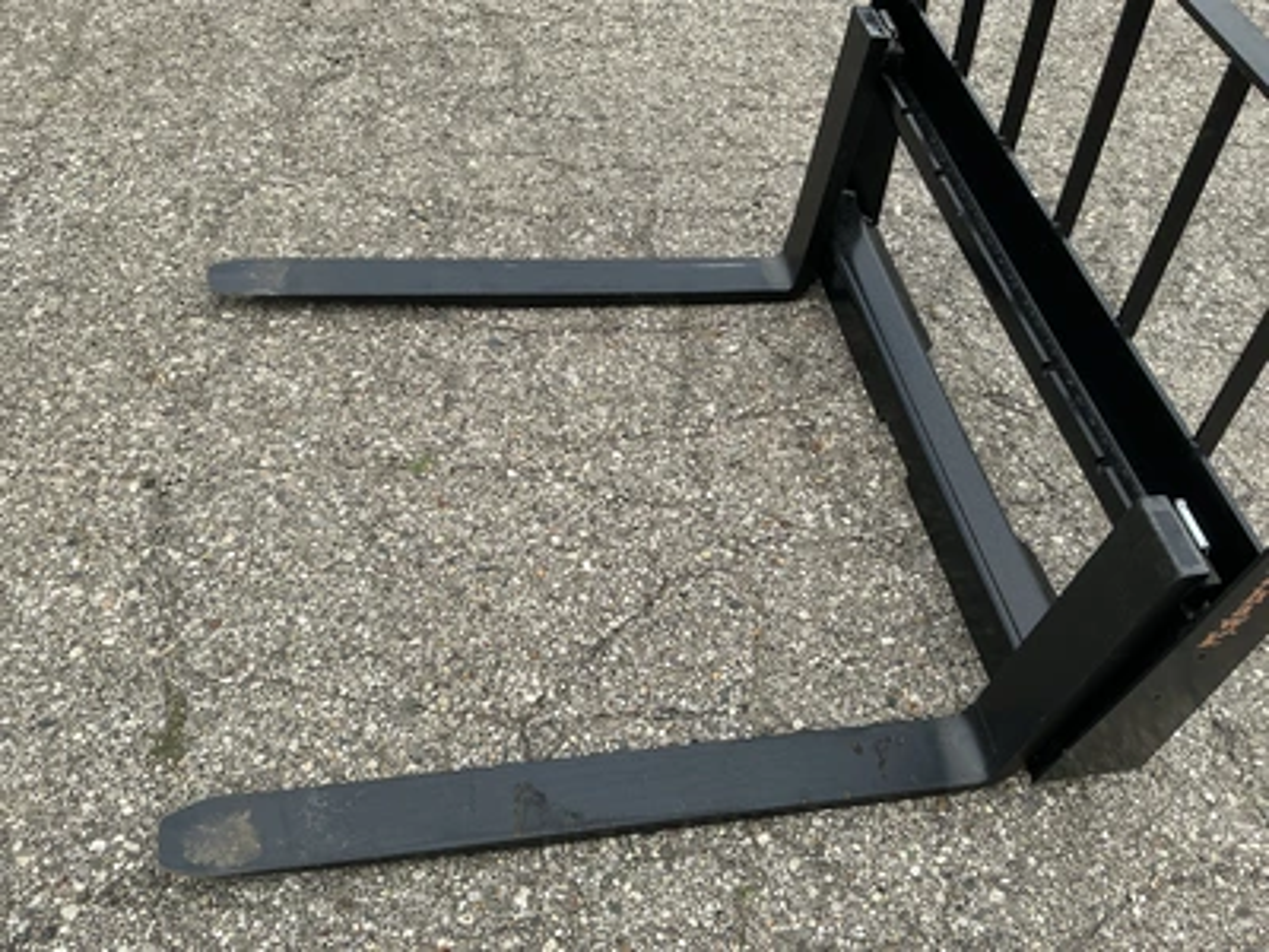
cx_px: 634
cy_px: 476
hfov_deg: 63.4
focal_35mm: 28
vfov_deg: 49.7
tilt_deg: -52.7
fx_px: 1026
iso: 25
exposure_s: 1/759
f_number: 1.8
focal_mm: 3
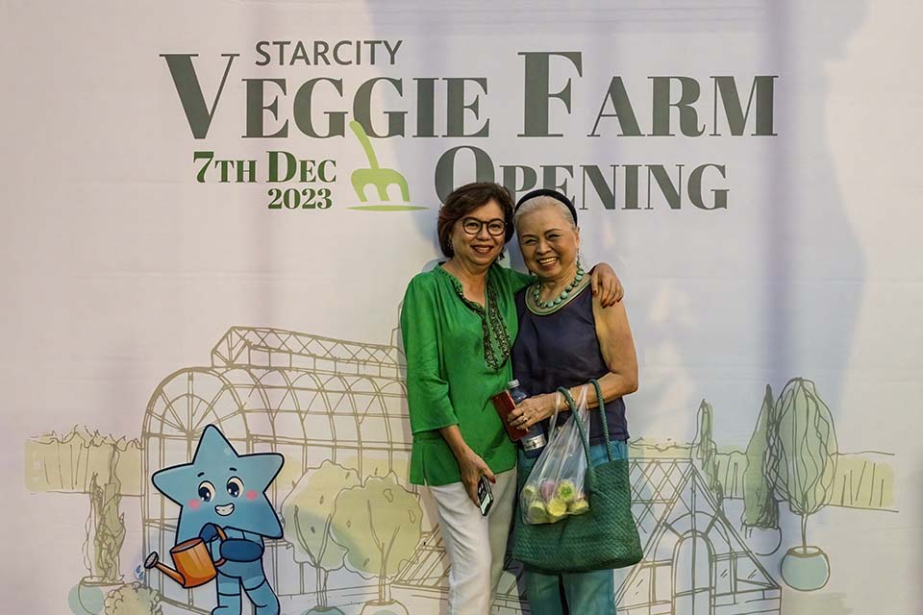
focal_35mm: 33
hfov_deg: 57.2
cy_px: 308
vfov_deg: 40.0
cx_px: 462
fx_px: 846
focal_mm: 33
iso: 11400
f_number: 5.6
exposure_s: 1/200
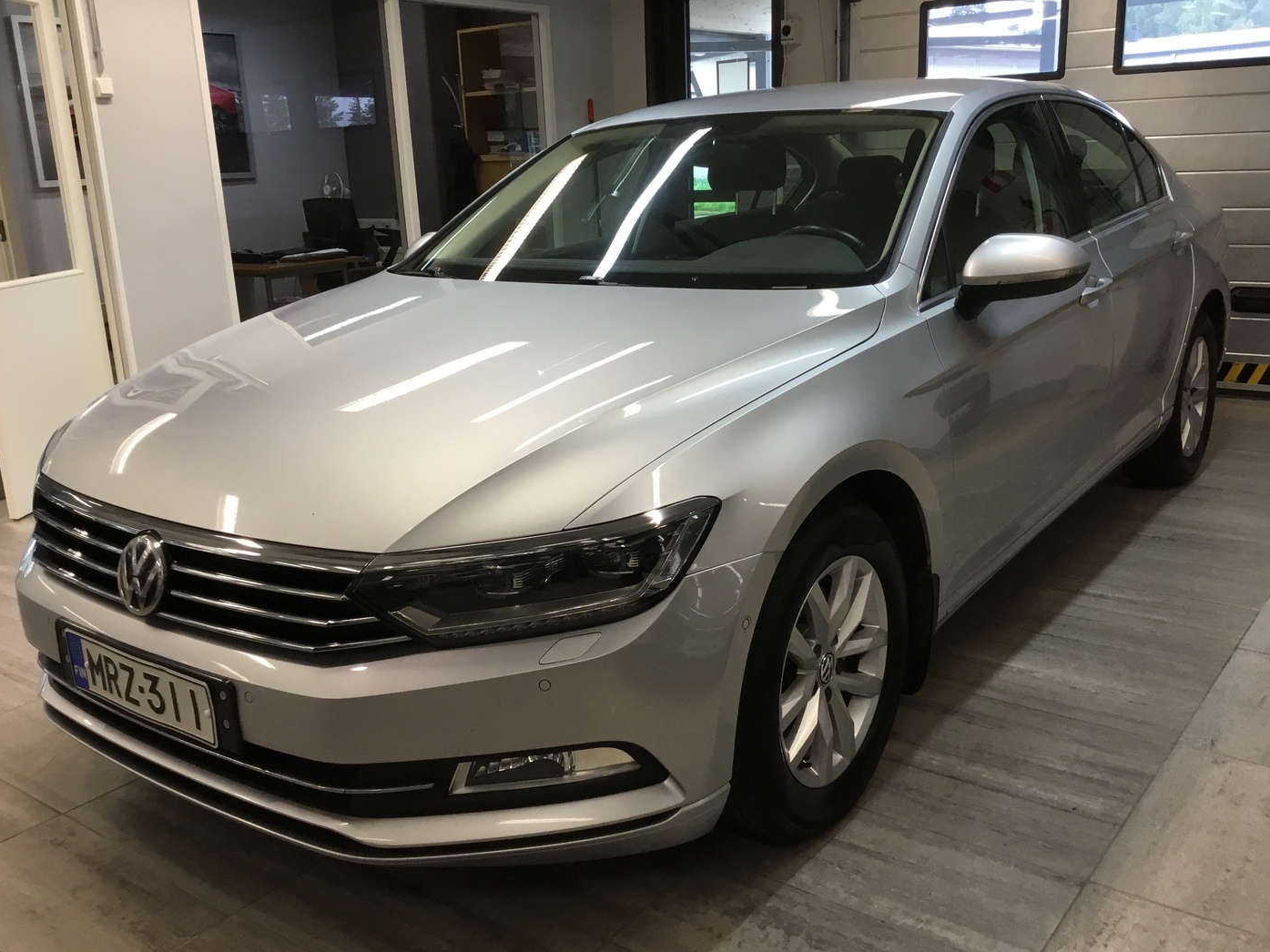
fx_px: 1174
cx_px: 631
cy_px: 491
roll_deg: +3.8
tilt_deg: -15.3
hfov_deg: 56.8
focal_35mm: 32
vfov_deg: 44.1
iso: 32
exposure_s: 1/33
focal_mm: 3.3
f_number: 2.4
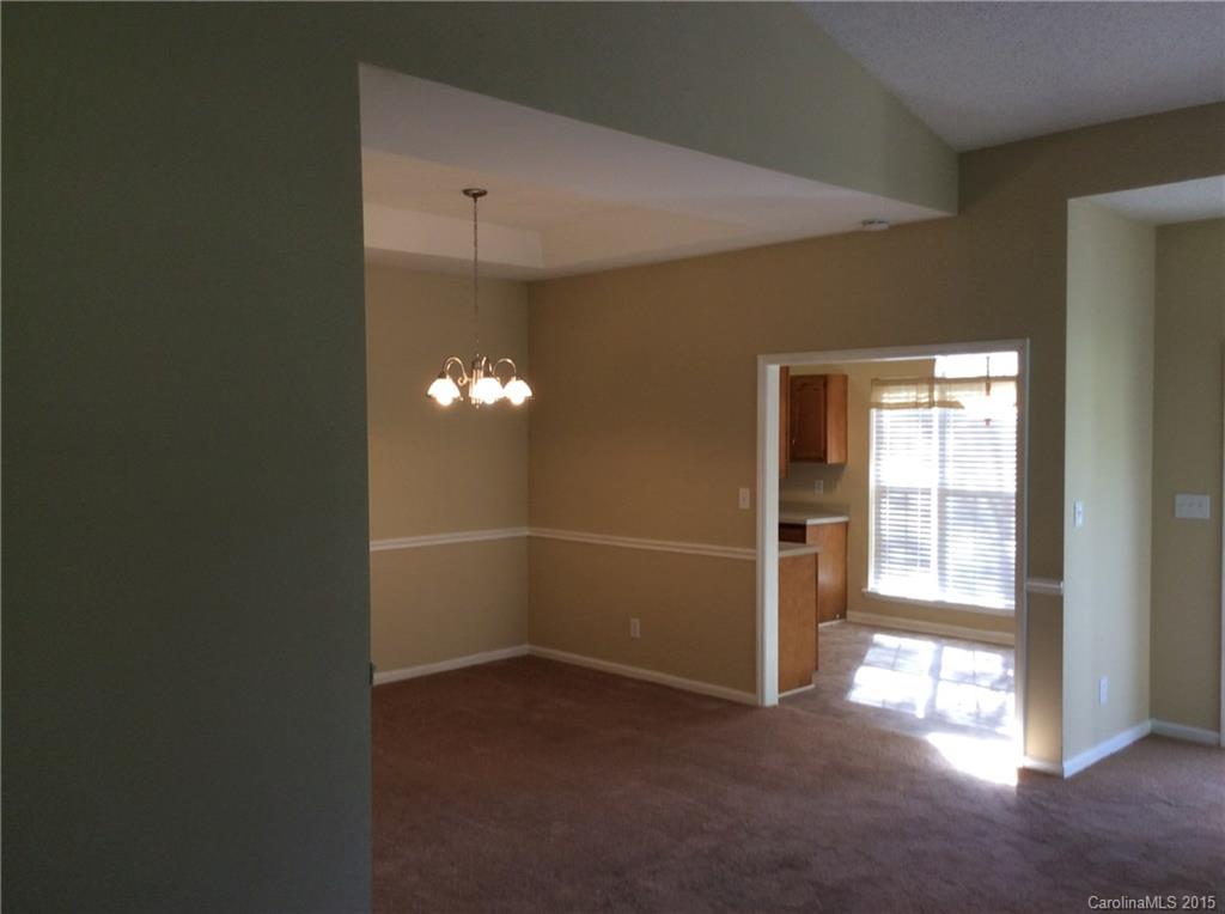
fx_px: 1130
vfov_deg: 44.0
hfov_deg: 56.9
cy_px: 457
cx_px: 612
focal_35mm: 32
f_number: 2.4
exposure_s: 1/30
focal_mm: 3.3
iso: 40
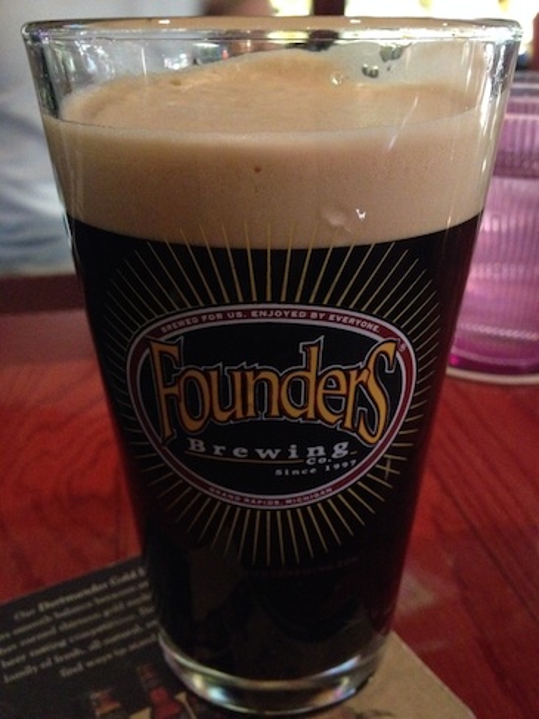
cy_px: 360
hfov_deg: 40.7
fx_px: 727
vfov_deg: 52.6
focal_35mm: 35
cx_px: 270
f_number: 2.4
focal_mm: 4.28
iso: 800
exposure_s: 1/15
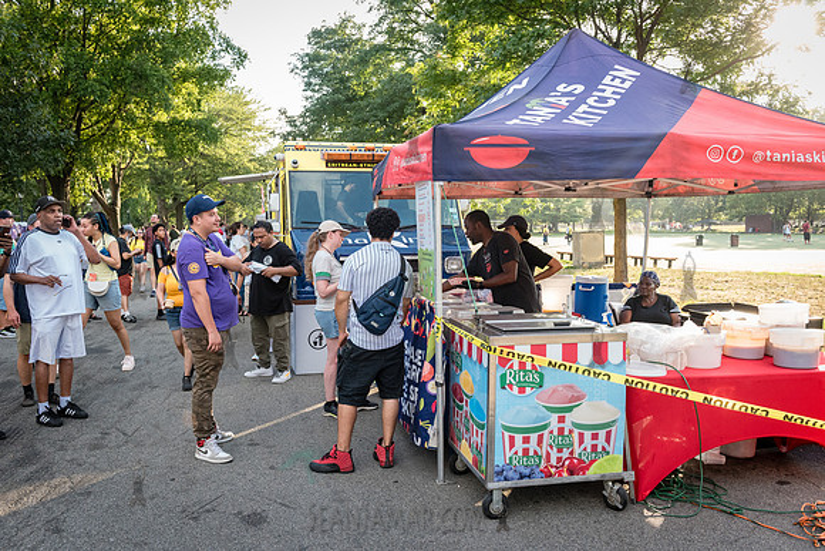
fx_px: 711
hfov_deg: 60.3
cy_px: 276
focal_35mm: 31
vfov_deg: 42.3
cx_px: 412
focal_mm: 31
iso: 2000
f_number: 5
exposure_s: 1/640
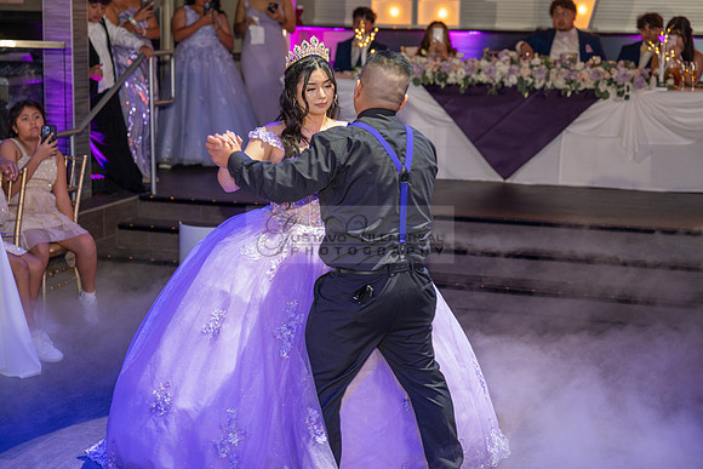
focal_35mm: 70
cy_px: 234
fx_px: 1367
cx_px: 352
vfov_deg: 19.5
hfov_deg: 28.8
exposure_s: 1/125
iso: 1000
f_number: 3.5
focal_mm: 70
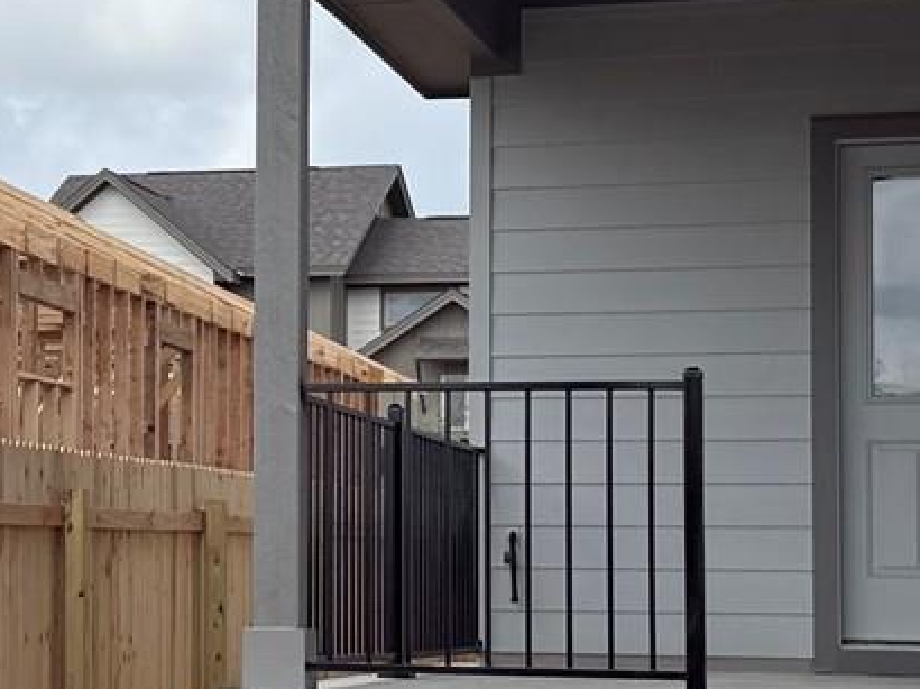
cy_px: 382
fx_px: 3187
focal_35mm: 120
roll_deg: -0.9
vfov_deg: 12.3
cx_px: -155
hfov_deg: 15.9
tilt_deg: +3.8
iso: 80
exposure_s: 1/4673
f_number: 1.78
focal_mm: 6.76
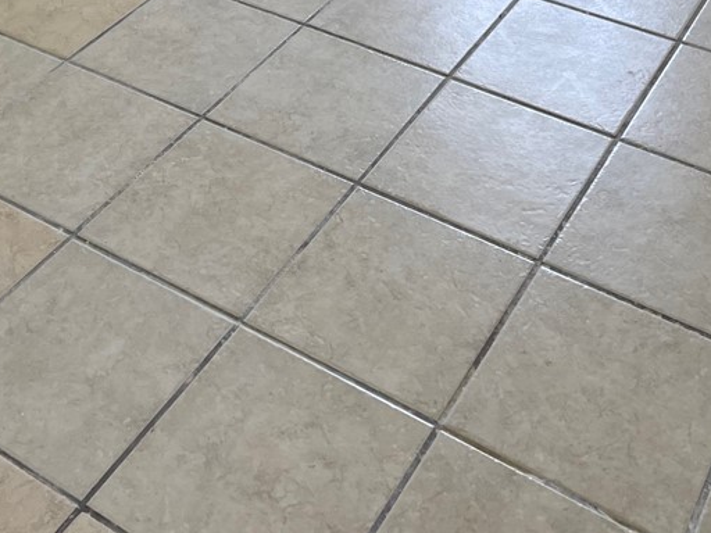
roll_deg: +0.5
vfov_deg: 27.2
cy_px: 67
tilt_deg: -37.8
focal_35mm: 52
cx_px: 368
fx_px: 1068
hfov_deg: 36.8
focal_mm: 5.1
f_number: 1.6
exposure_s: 1/106
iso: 125
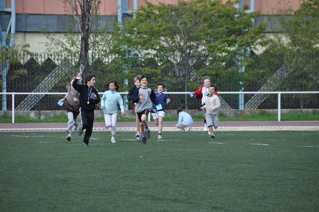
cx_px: 160
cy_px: 106
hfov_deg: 6.9
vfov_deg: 4.6
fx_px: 2655
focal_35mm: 300
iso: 450
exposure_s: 1/1000
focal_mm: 200
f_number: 6.3
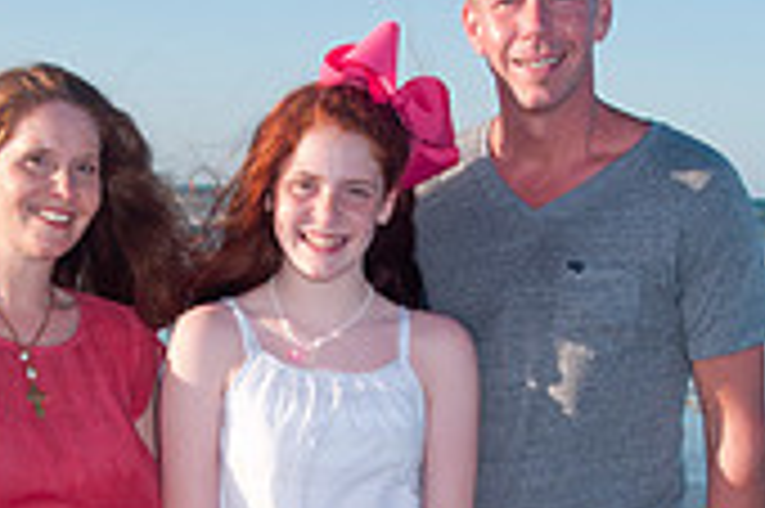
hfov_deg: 18.4
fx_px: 2356
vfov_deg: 12.2
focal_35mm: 111
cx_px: 358
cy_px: 504
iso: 100
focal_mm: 28
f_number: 10
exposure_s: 1/250
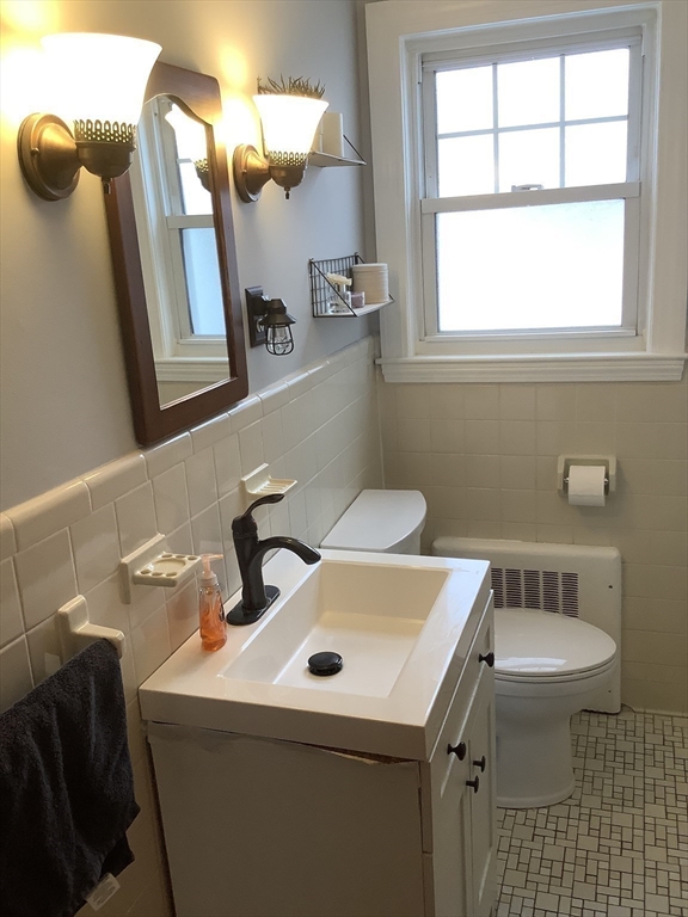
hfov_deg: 45.4
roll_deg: +2.4
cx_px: 344
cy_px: 458
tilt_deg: -15.8
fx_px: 822
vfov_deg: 58.4
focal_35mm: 31
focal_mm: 3.3
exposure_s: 1/60
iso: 64
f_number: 2.4
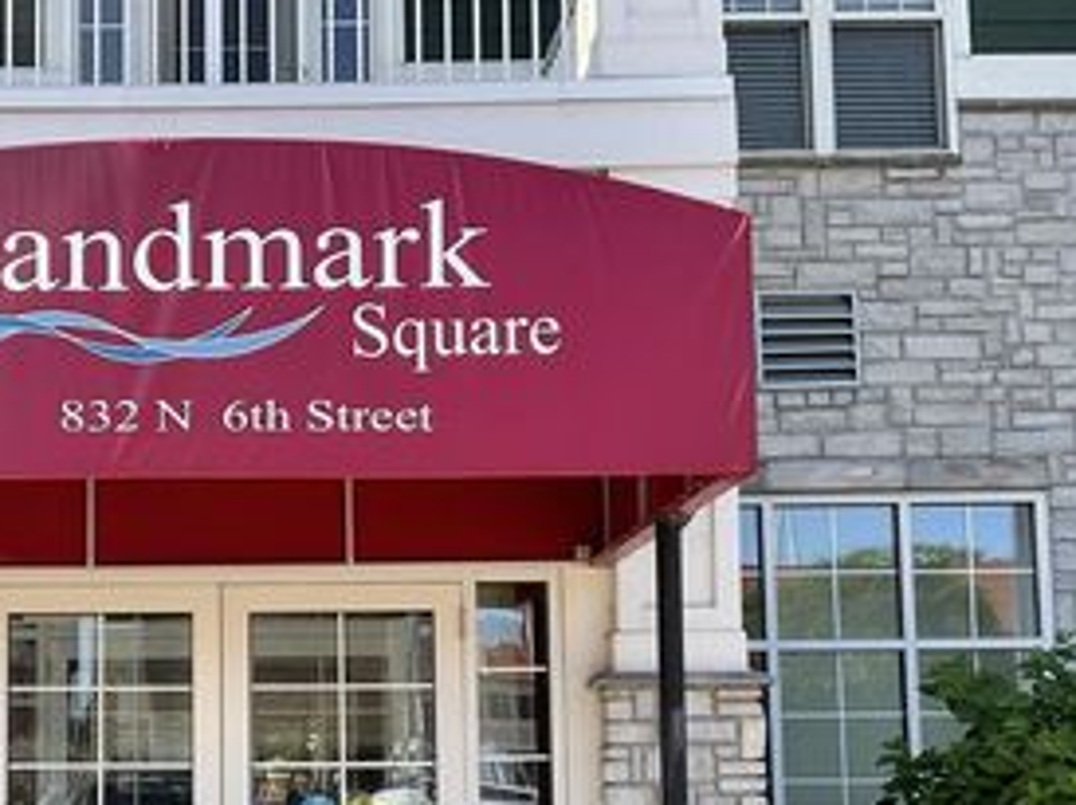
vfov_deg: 27.0
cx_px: 251
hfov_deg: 35.3
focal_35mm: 53
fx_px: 1646
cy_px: 634
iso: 16
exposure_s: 1/562
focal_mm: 3
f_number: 1.8
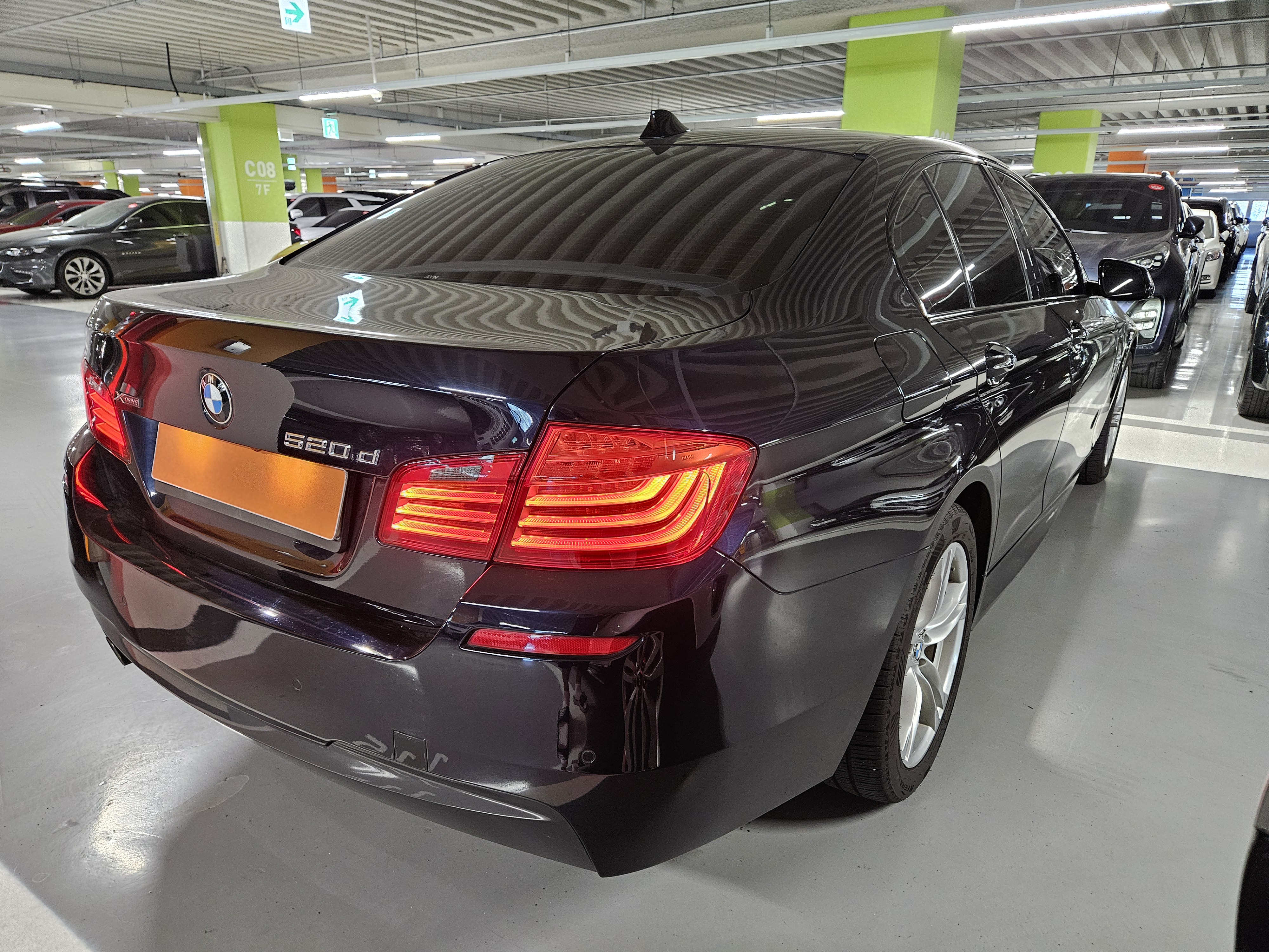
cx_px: 634
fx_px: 843
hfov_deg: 73.9
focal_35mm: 23
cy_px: 476
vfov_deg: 58.9
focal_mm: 5.4
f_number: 1.8
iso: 800
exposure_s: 1/60
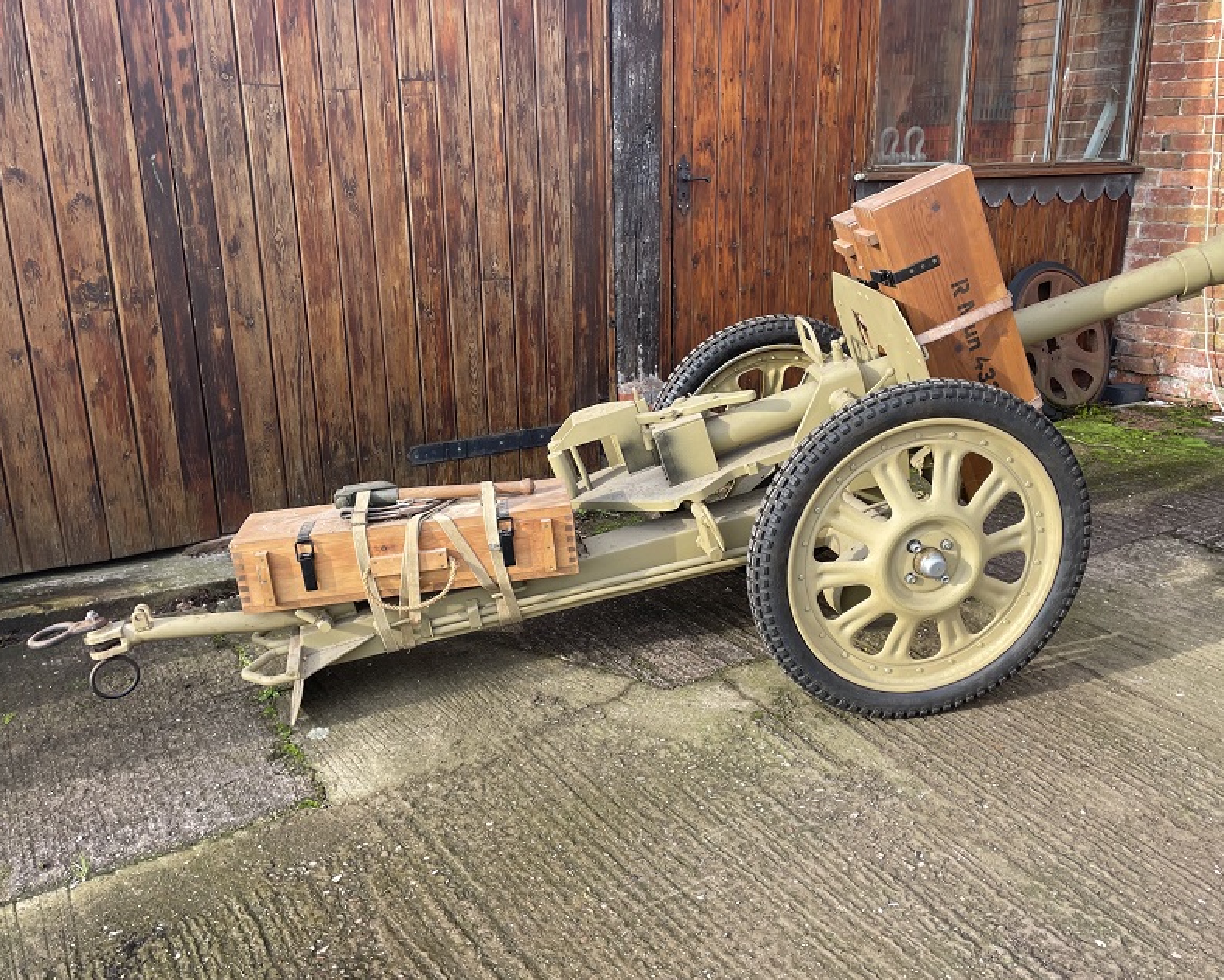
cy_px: 530
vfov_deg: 48.5
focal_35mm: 30
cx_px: 659
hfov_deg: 58.7
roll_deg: +0.4
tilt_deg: -17.5
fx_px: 1087
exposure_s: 1/633
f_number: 1.6
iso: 32
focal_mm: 4.2
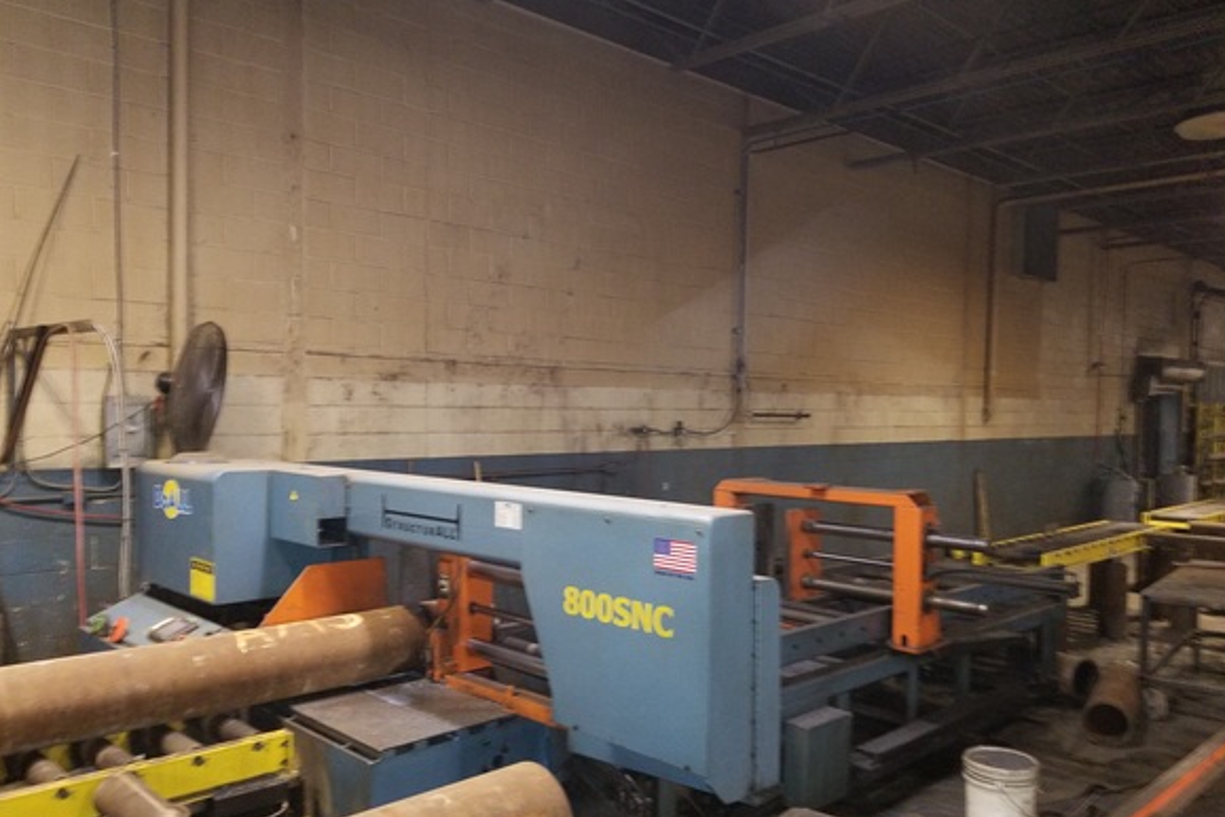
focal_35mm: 28
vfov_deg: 46.3
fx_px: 953
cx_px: 618
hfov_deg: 65.5
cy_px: 461
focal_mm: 4.25
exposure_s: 1/10
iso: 320
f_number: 1.7
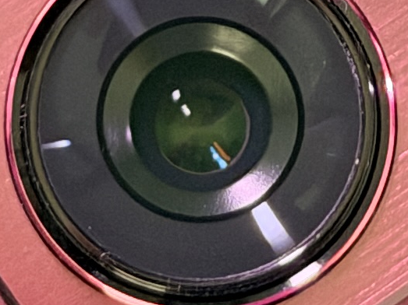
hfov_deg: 5.4
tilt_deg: -78.1
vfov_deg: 4.0
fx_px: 4360
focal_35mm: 370
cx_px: 310
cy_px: -233
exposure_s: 1/39
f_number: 1.78
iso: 320
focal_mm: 6.76
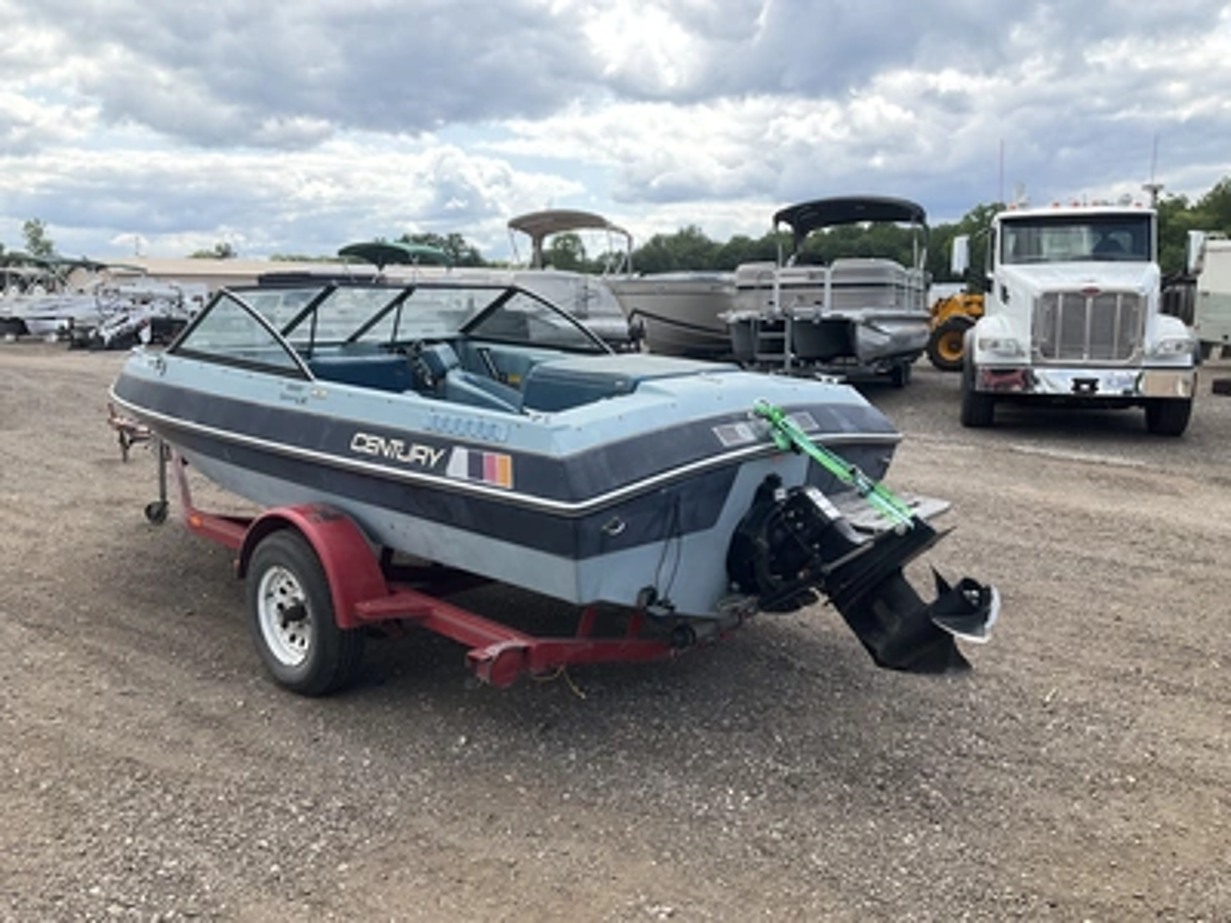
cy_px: 462
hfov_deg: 61.7
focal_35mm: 29
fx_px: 1031
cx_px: 616
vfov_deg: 48.2
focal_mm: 3
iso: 25
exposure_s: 1/1195
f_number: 1.8
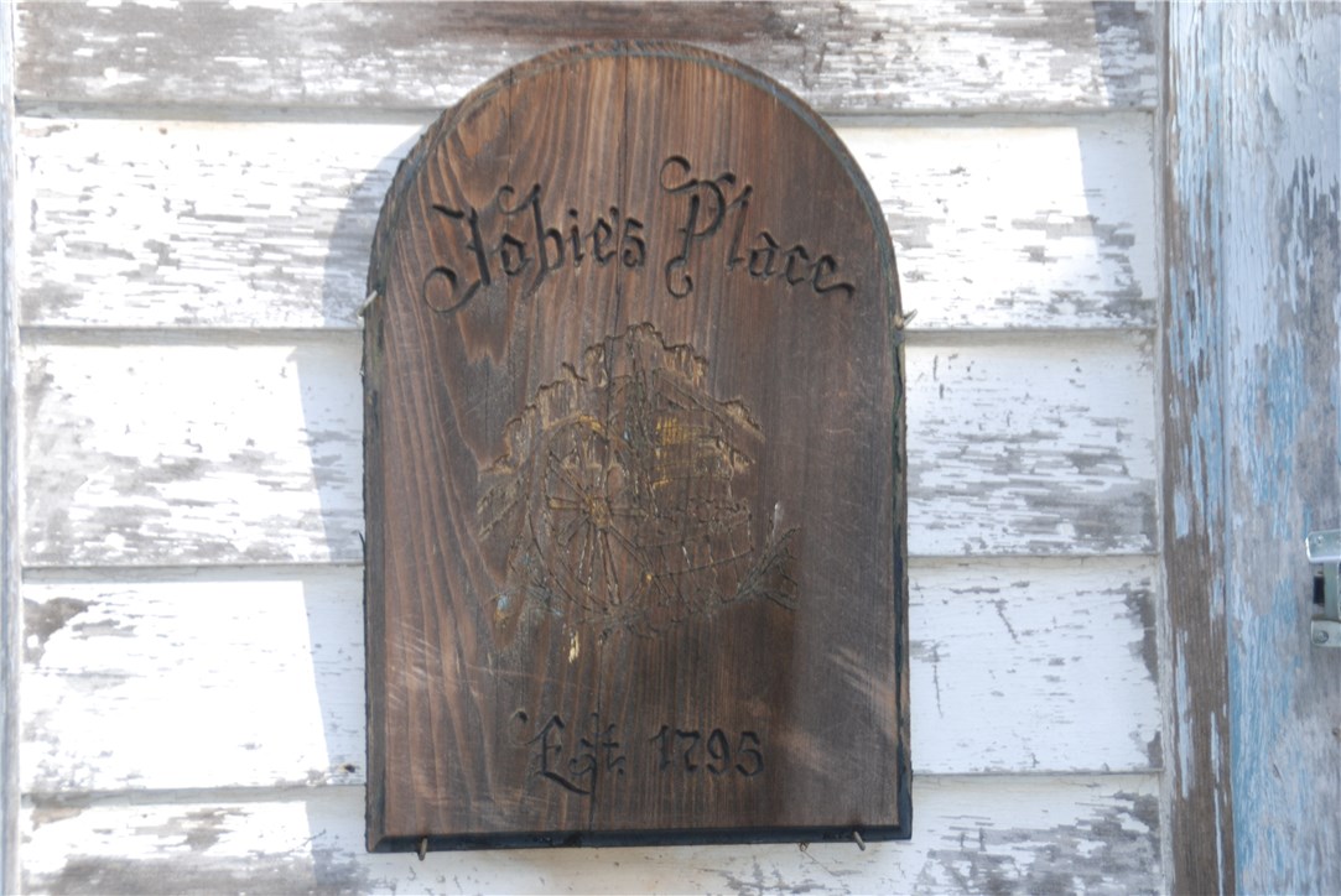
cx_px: 670
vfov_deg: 13.1
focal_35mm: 105
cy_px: 448
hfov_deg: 19.4
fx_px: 3914
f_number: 5.3
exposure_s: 1/125
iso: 180
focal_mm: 70
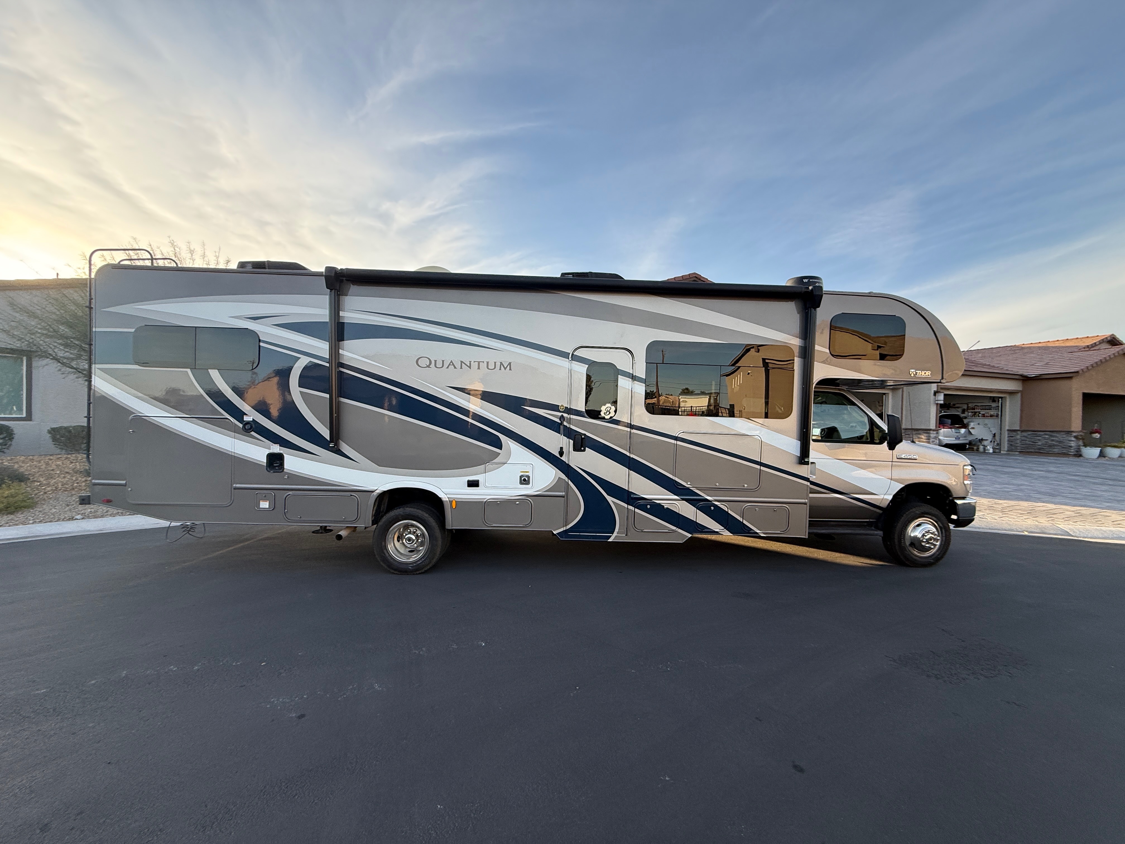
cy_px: 422
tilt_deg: -0.4
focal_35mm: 14
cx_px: 562
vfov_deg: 85.7
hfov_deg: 102.1
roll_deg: -0.7
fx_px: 455
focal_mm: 2.22
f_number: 2.2
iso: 64
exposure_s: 1/439
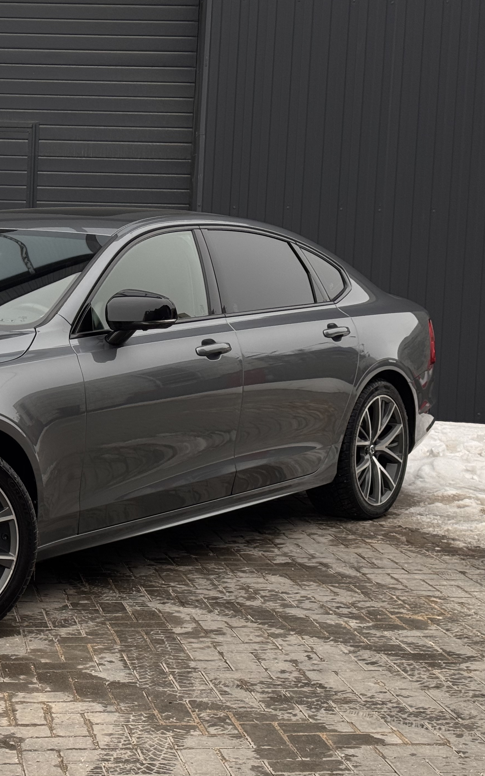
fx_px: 1544
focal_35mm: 73
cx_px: -38
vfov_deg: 28.2
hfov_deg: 17.3
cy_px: 379
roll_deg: -1.6
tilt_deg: -5.3
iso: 64
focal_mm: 6.76
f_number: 1.78
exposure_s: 1/1395
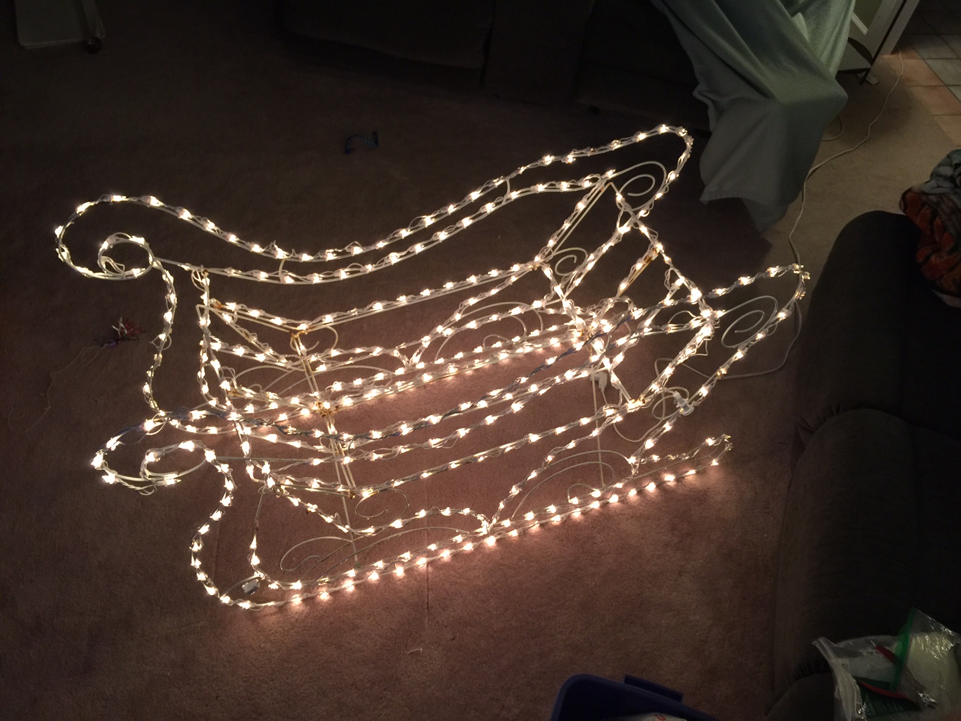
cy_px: 360
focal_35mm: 29
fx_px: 805
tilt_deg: -51.2
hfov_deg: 61.7
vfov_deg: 48.2
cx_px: 480
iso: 80
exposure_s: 1/15
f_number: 2.2
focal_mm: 4.15
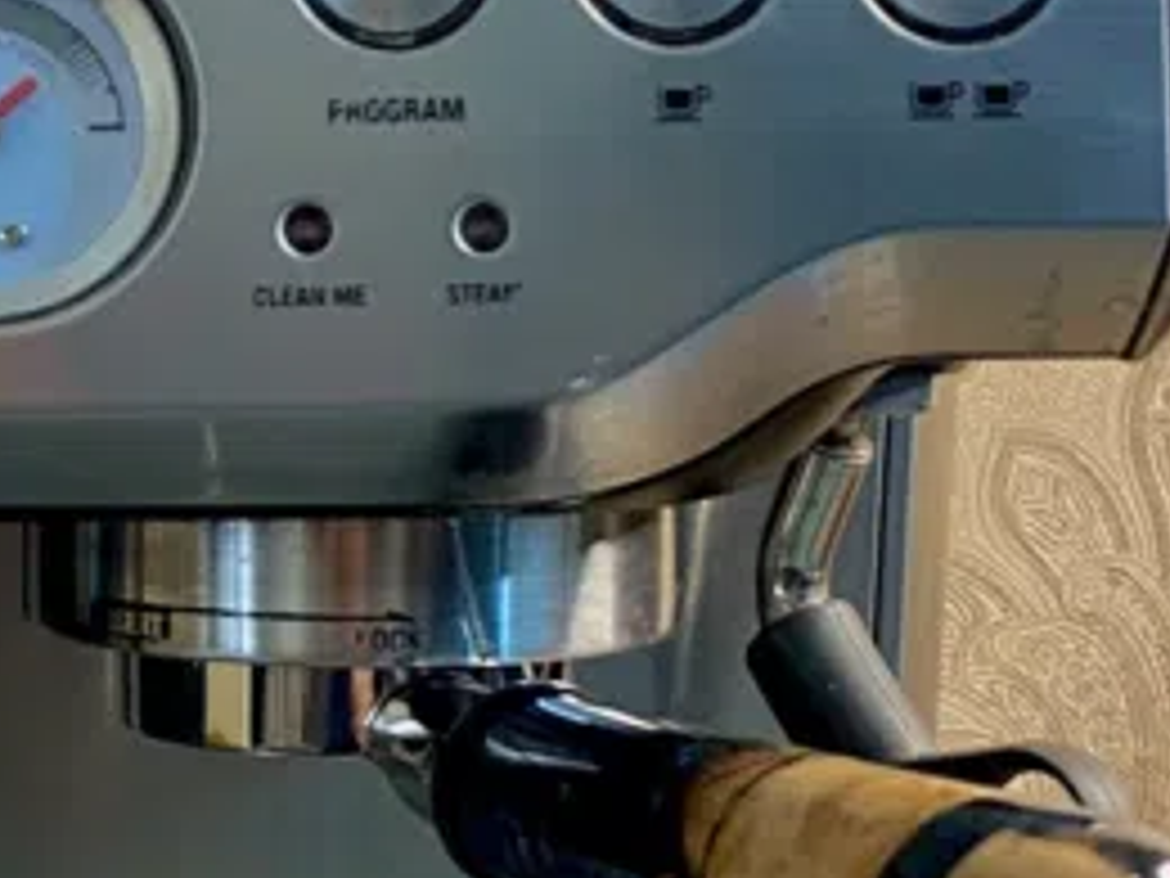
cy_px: 603
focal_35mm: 64
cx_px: -54
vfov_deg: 22.8
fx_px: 2163
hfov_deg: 28.1
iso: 320
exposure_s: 1/50
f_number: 1.8
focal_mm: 4.25
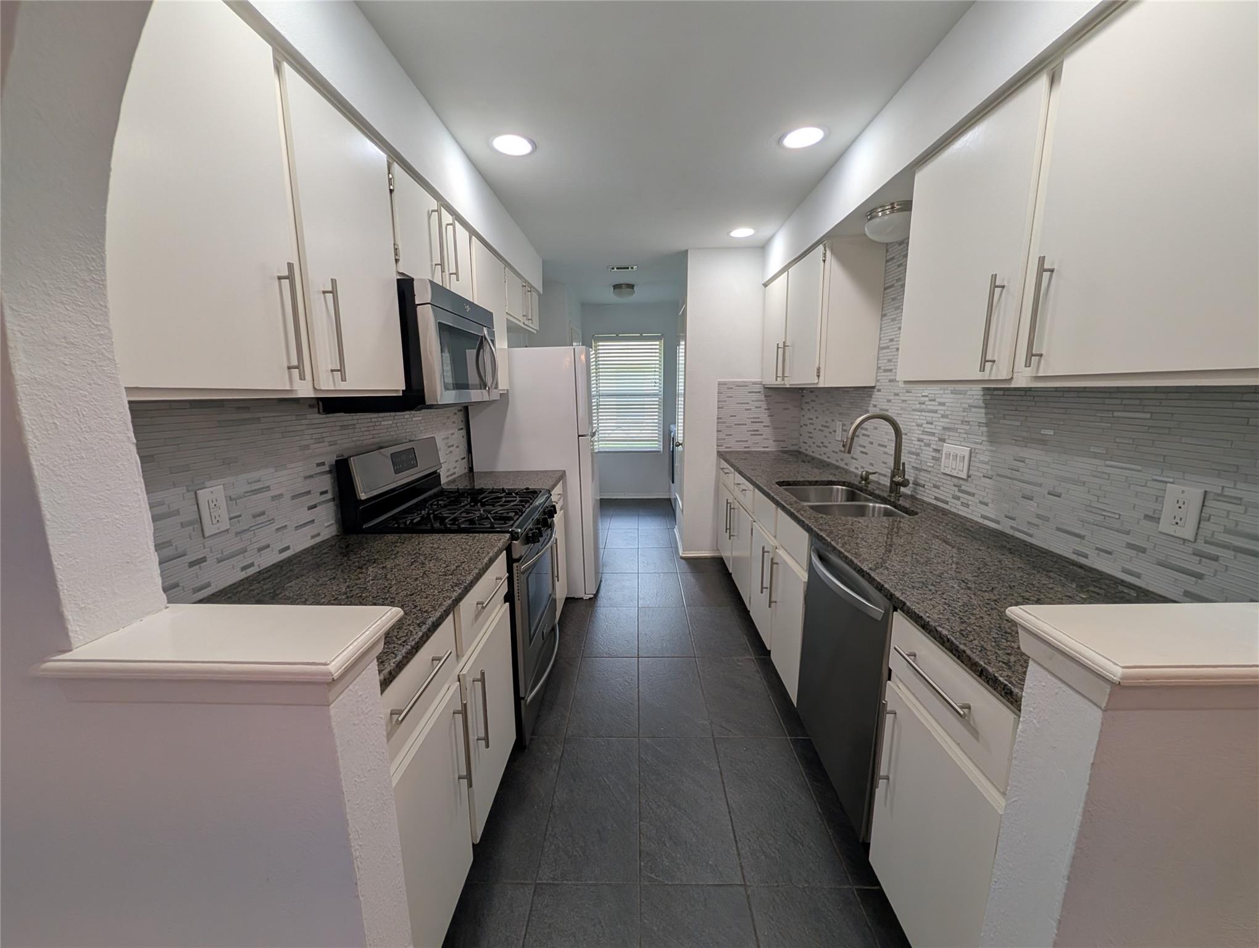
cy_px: 474
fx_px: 437
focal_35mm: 12
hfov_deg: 110.5
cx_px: 630
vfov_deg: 94.6
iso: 66
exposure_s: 1/192
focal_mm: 2.02
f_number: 1.7
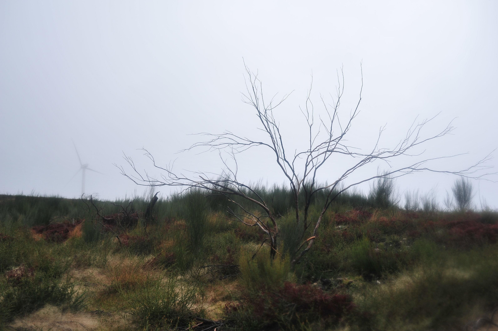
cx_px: 249
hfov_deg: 54.5
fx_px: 484
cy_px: 166
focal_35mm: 35
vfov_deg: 37.8
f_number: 4
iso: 400
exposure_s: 1/640
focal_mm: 35
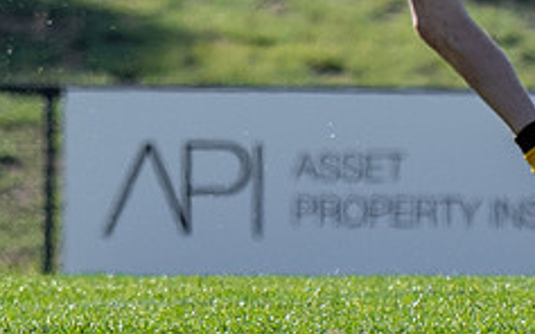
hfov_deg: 0.9
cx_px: 384
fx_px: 35145
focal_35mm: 2411
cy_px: 109
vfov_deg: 0.5
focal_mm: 200
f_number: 3.2
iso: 100
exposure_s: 1/1000
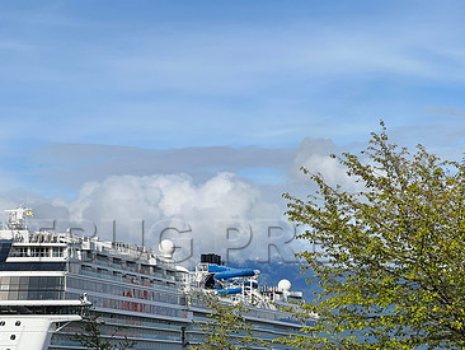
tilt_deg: +4.7
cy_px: 228
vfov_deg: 12.1
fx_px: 1640
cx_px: 123
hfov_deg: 16.1
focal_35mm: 122
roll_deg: +0.5
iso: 32
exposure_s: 1/803
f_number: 2.8
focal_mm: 9
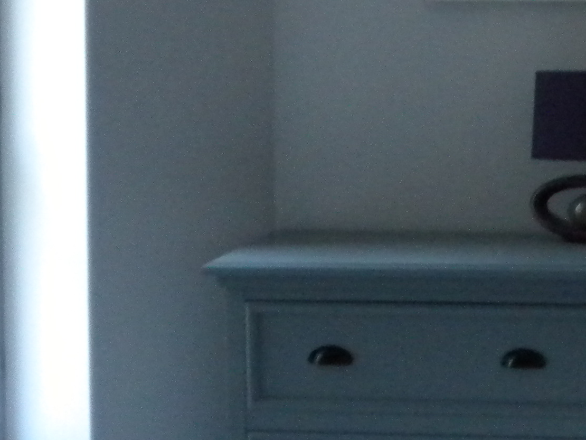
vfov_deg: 12.8
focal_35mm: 115
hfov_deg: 16.8
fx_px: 1947
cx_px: 565
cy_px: 57
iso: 400
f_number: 3.1
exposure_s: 1/41.7
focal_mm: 6.3
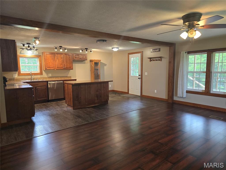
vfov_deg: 58.9
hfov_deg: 73.9
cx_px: 113
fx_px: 150
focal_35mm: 23
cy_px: 85
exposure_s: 1/120
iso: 400
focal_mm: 6.3
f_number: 1.7
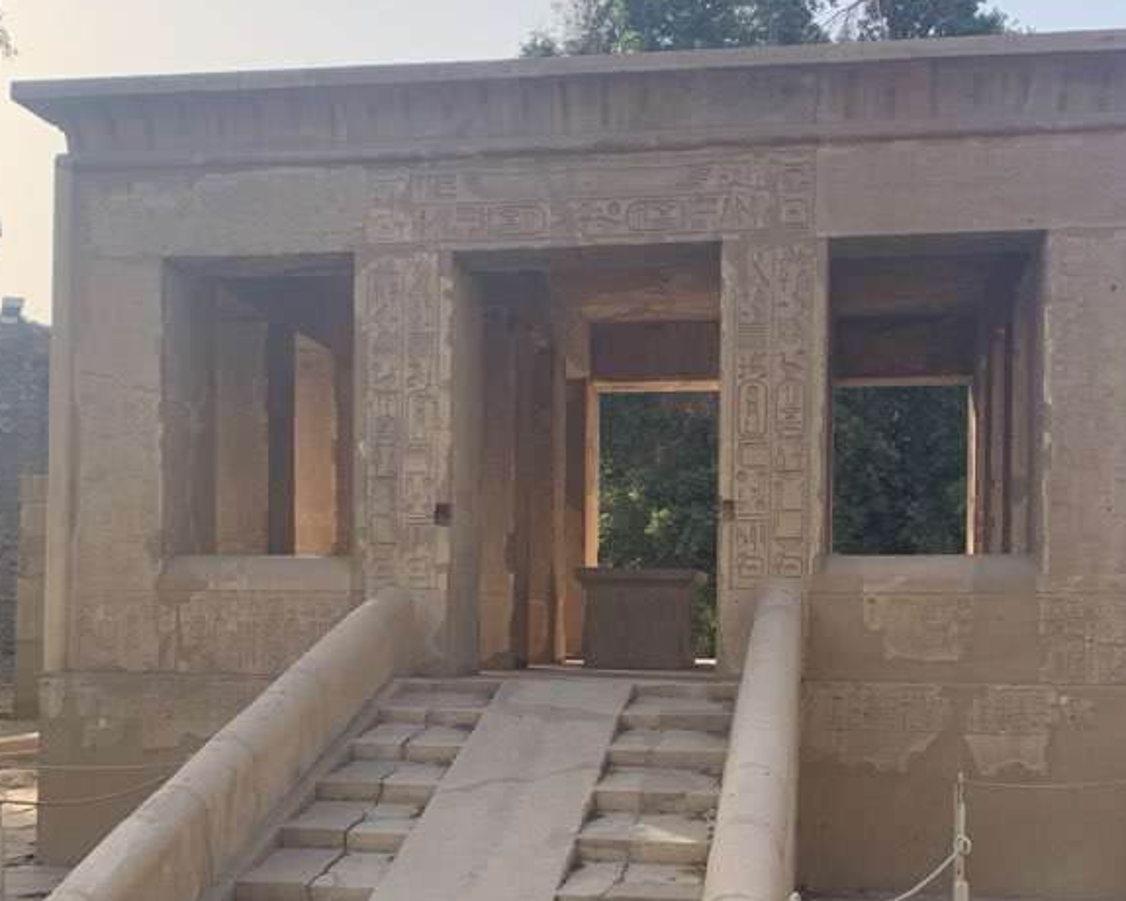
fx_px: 1766
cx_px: 535
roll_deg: -0.5
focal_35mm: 53
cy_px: 640
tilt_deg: -3.3
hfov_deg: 35.4
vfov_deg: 28.3
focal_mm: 4.25
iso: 25
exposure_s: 1/1149
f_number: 1.8
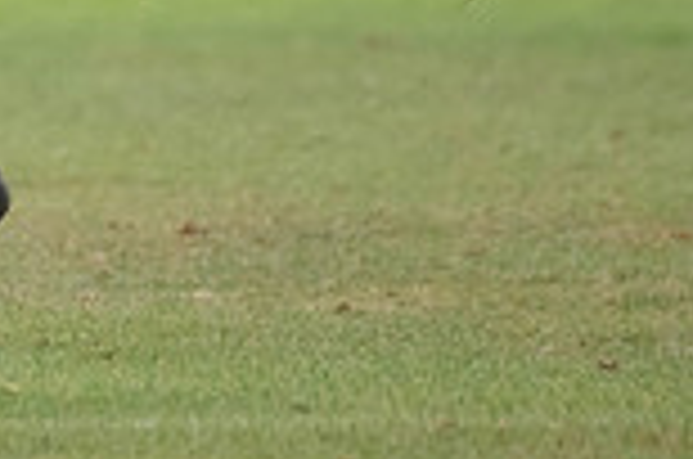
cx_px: -697
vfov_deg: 0.5
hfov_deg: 0.7
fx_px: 53904
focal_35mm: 2806
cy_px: -416
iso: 1600
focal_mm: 500
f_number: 5.6
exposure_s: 1/1600
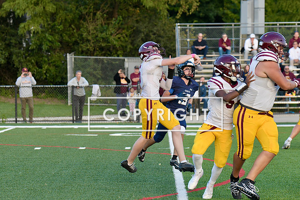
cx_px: 150
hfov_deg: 10.1
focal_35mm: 204
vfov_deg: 6.7
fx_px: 1699
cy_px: 100
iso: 1600
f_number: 5.6
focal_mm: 170
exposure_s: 1/1000
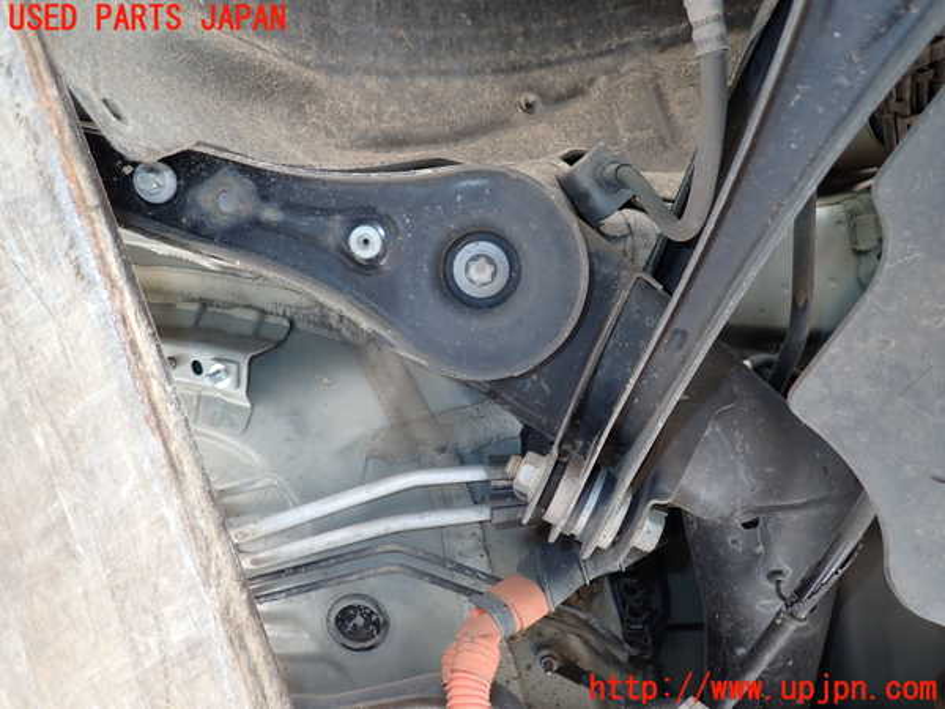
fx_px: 682
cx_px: 472
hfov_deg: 69.4
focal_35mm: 25
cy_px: 354
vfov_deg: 54.9
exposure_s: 1/60
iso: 160
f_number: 2
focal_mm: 4.5
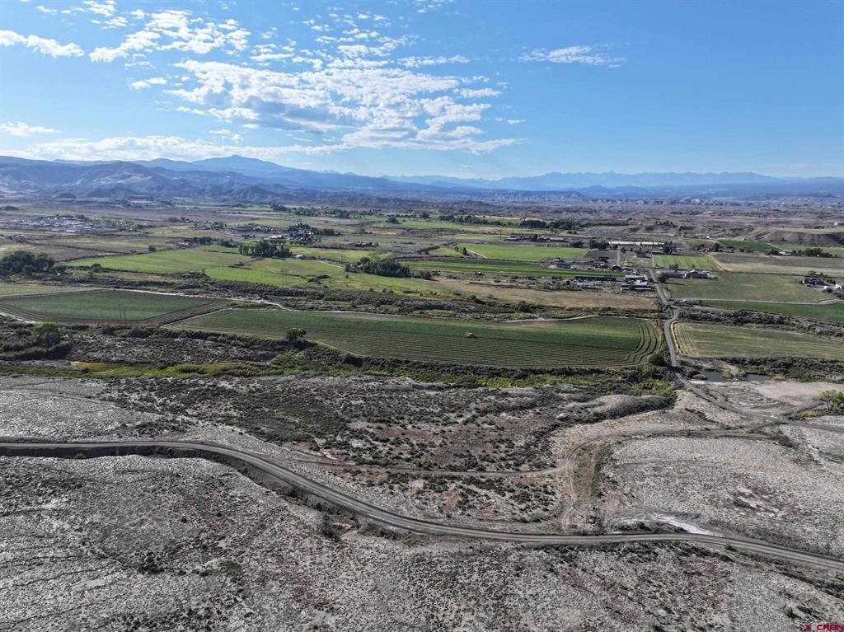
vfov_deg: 56.8
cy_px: 316
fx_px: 585
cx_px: 422
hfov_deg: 71.6
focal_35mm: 24
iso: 220
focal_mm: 12.29
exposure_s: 1/4000
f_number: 2.8
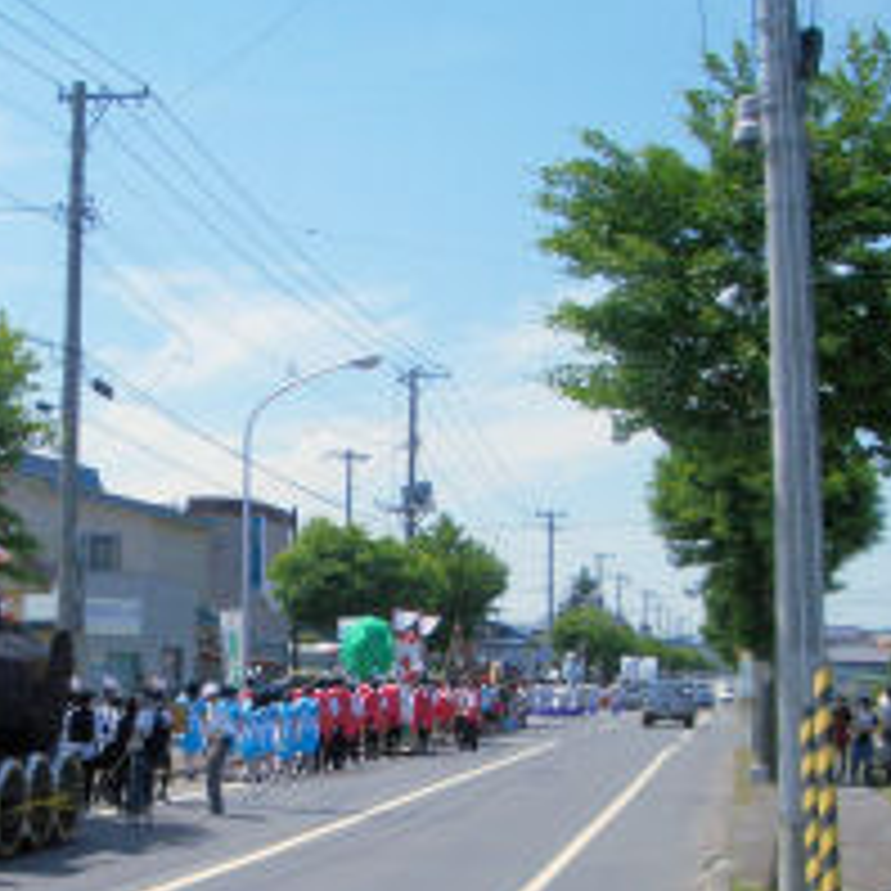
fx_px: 1922
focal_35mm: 66
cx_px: 279
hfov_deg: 25.9
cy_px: 619
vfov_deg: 25.9
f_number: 4.3
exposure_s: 1/1000
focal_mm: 5.8
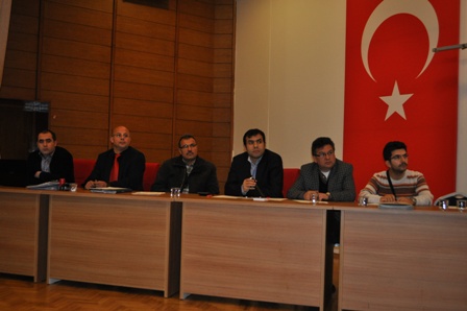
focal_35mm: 39
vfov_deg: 34.2
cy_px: 156
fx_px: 506
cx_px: 234
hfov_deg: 49.6
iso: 800
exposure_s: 1/60
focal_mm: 26
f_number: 4.2
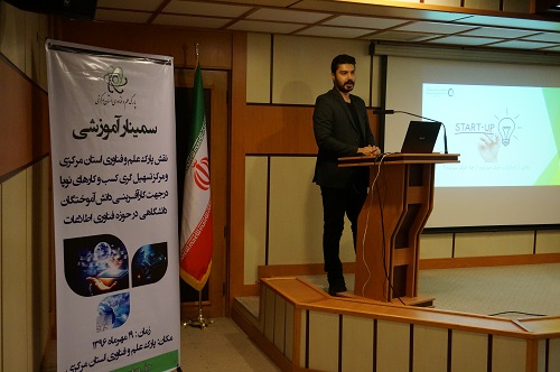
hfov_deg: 45.0
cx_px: 280
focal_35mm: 44
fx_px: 676
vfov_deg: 30.8
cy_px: 186
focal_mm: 29
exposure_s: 1/100
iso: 3200
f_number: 4.5
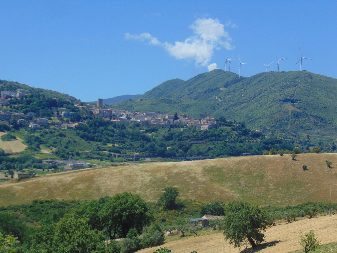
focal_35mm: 108
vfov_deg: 13.7
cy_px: 126
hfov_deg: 18.2
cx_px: 168
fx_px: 1051
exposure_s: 1/800
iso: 80
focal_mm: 19.4
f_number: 3.9
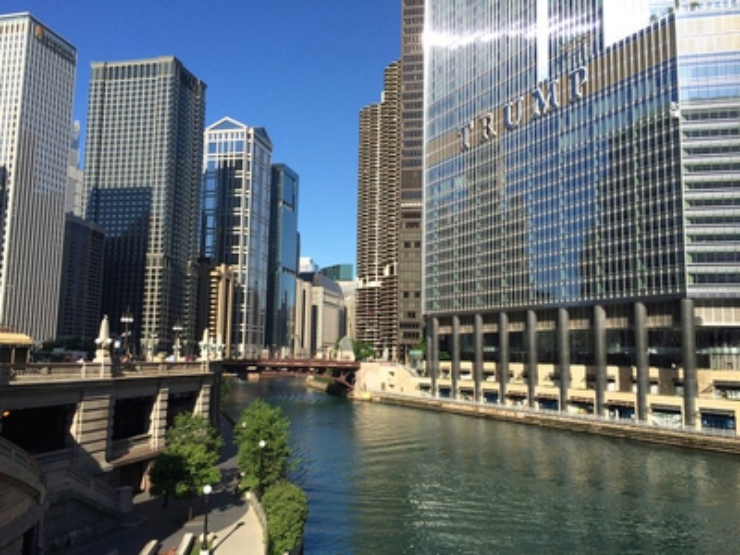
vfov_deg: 46.8
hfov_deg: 60.0
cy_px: 278
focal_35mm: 30
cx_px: 370
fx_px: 641
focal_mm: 4.12
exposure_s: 1/1866
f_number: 2.2
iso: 40
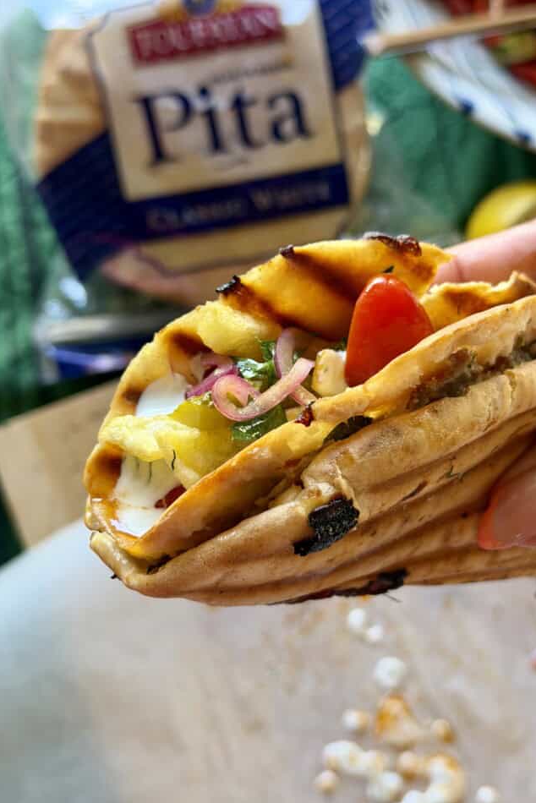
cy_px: 396
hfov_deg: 26.5
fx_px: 1138
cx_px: 305
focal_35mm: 51
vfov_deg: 38.9
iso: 160
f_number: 1.8
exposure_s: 1/60
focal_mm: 6.8
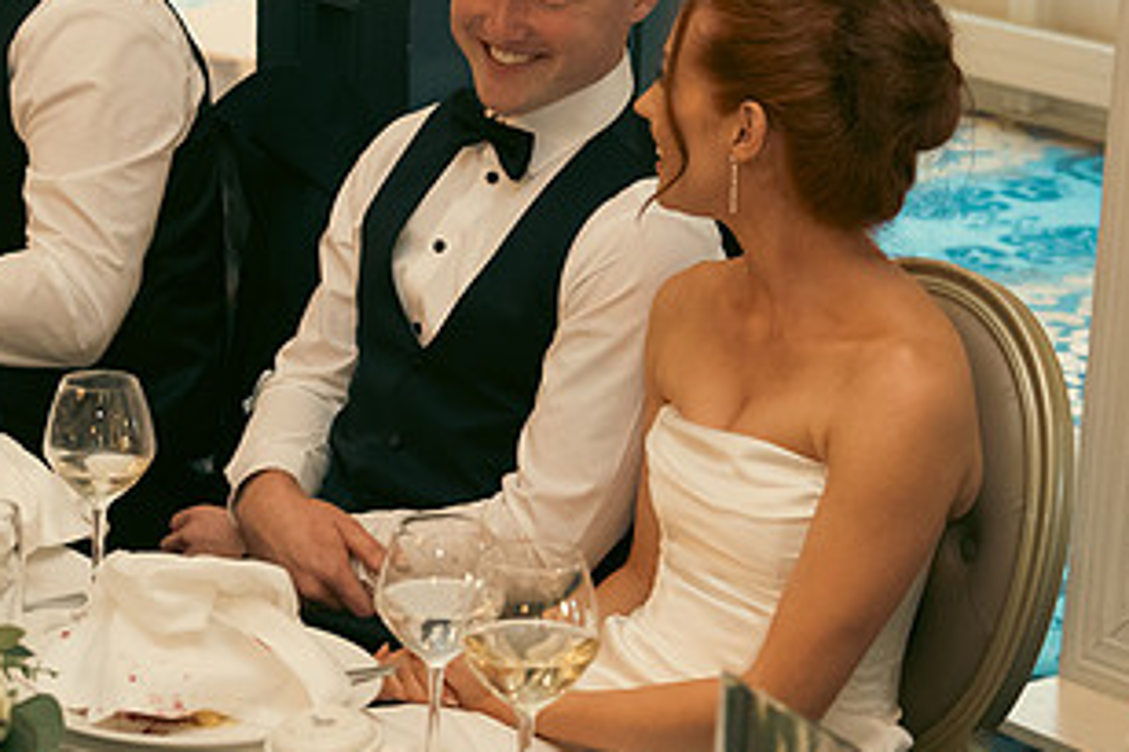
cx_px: 660
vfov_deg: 12.1
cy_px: 402
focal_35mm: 113
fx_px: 3542
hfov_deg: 18.1
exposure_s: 1/160
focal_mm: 40
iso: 2500
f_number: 3.5
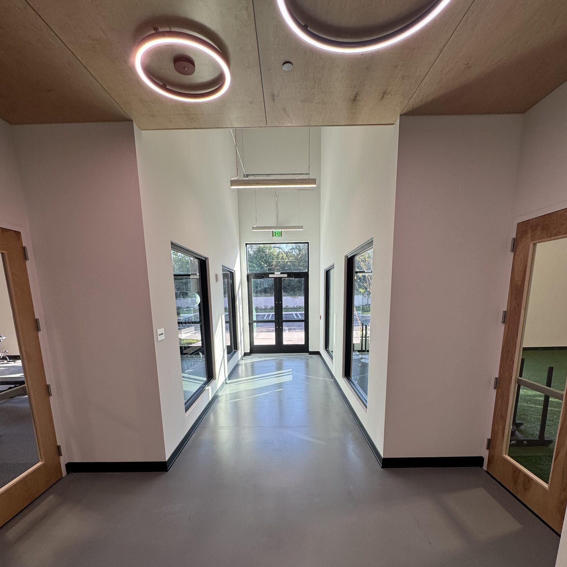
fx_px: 315
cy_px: 355
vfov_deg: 82.3
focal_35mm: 17
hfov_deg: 84.0
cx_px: 285
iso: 40
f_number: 2.2
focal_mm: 2.22
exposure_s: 1/142
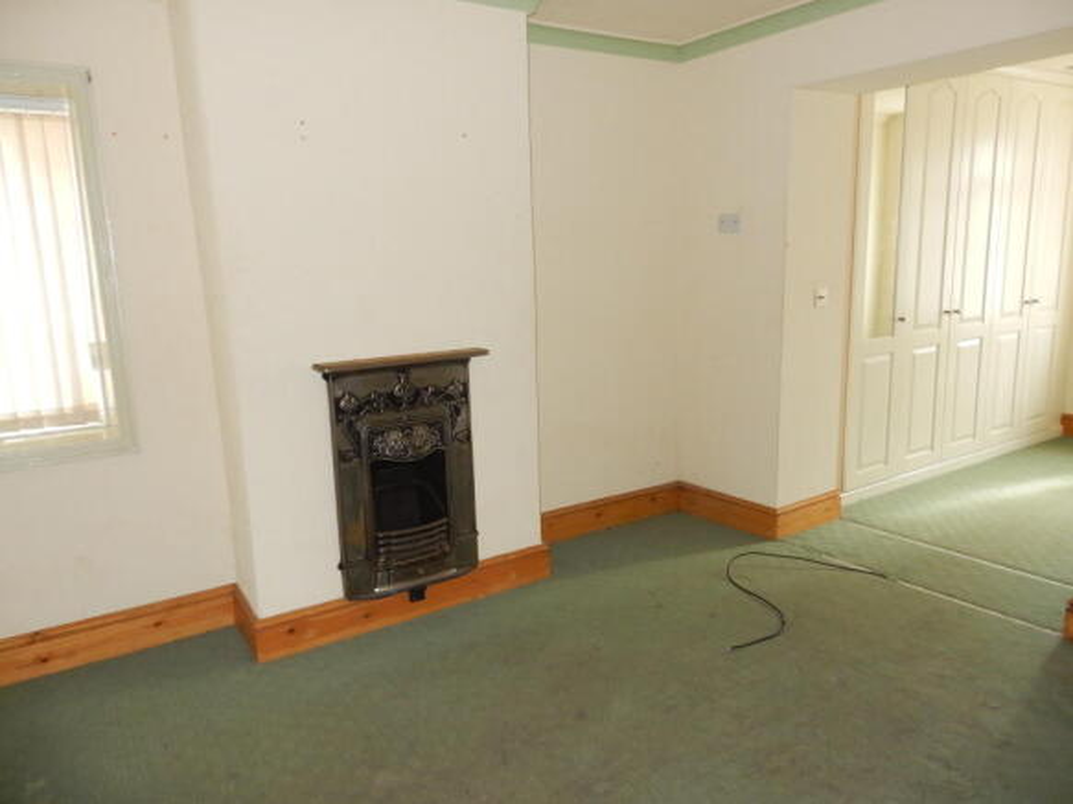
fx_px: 775
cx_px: 536
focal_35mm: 25
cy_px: 402
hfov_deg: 69.4
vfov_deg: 54.9
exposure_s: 1/30
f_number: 3.7
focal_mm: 4.5
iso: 320
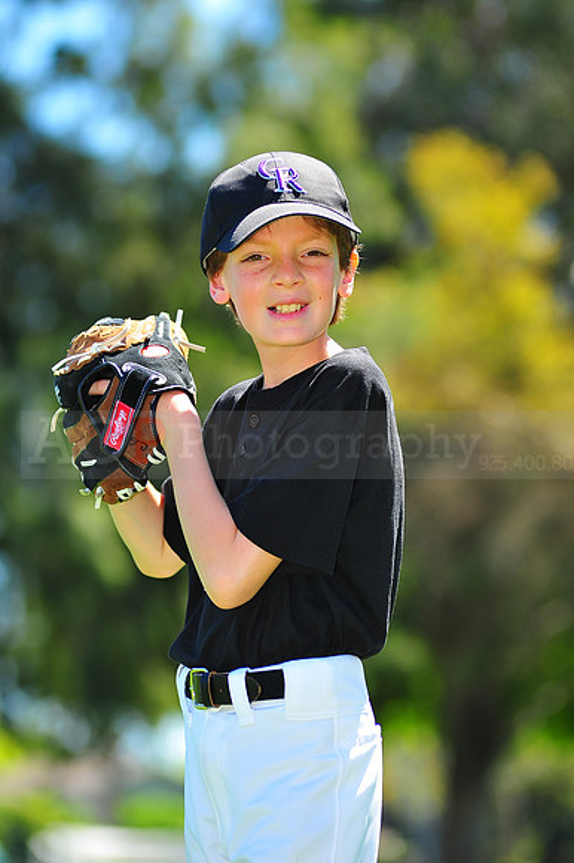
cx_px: 287
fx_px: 4310
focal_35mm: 180
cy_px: 432
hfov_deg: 7.6
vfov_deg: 11.4
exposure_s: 1/400
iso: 200
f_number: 5
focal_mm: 180
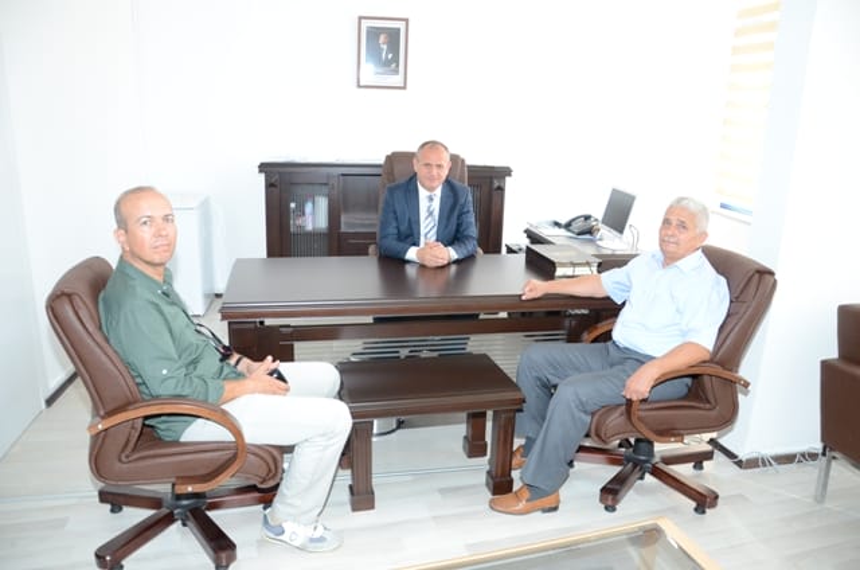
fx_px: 644
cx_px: 430
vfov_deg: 47.7
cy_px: 285
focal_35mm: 27
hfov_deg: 67.5
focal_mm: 18
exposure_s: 1/200
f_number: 3.5
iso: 1600
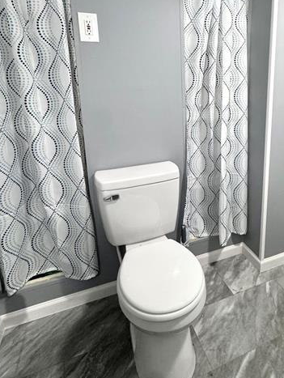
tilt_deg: -12.9
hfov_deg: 57.7
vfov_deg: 72.4
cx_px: 188
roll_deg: +0.7
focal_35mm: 23
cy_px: 138
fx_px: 251
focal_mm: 2.22
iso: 500
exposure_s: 1/60
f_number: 2.2
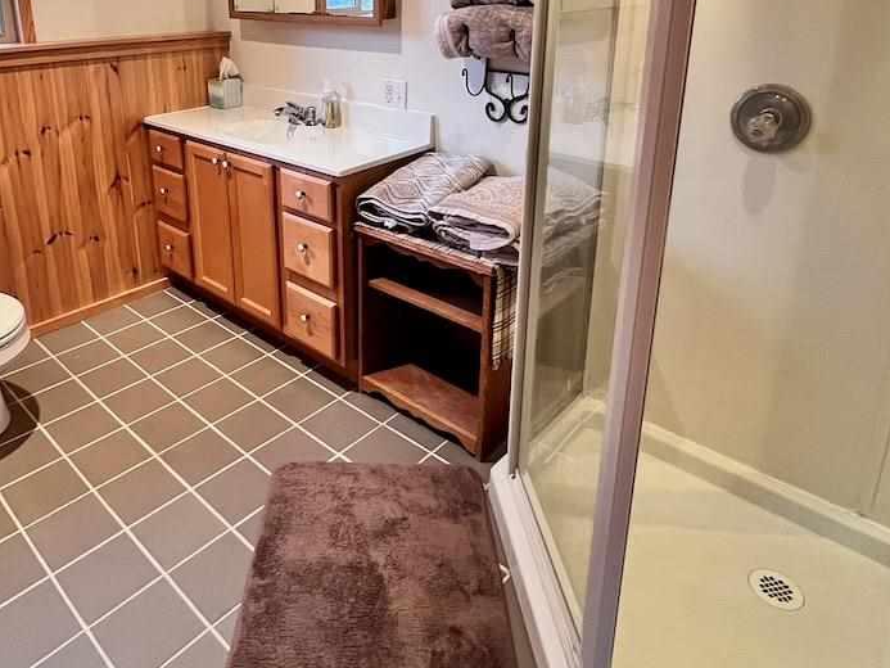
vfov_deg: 54.1
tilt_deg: -15.8
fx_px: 617
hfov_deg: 70.7
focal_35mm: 24
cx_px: 347
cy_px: 164
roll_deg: +2.4
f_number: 1.8
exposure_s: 1/60
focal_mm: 1.57
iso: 320
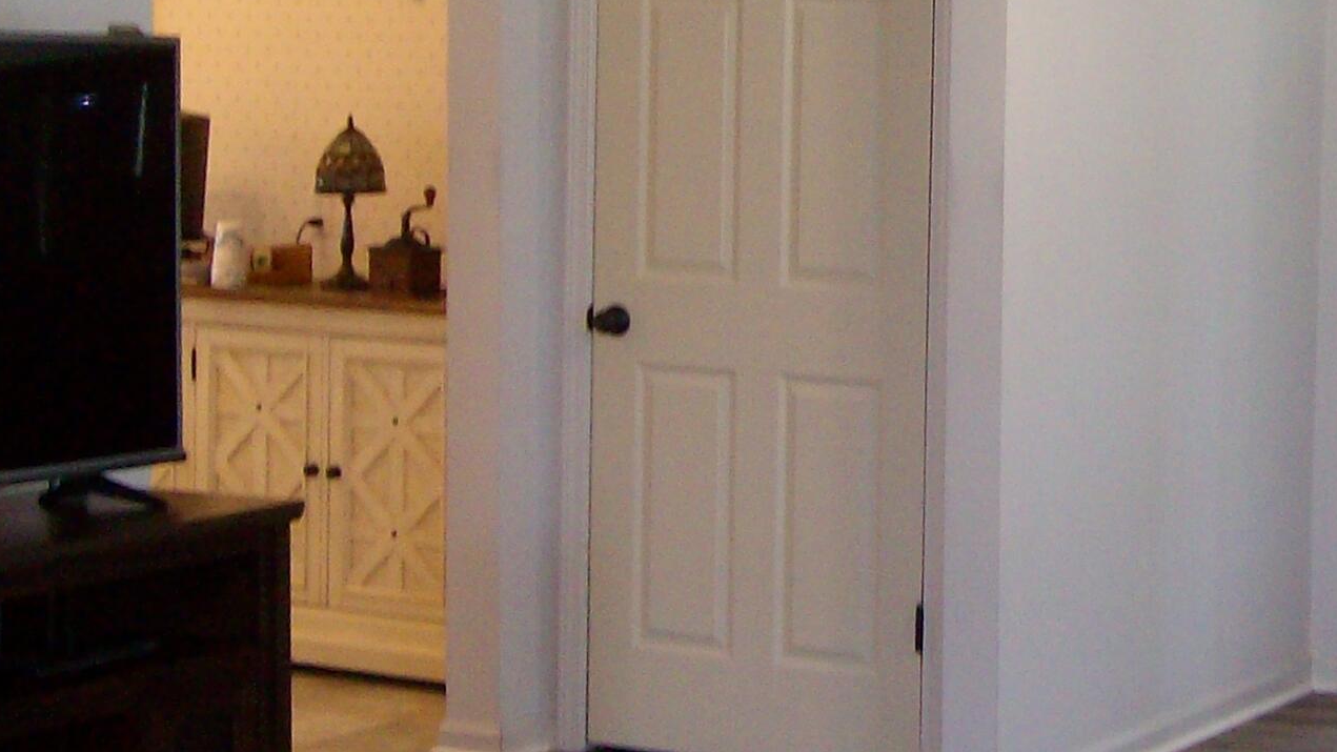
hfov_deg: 23.3
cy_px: 52
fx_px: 3191
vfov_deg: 13.3
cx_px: 1101
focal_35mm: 90
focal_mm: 5.8
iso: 200
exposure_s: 1/40
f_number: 2.8
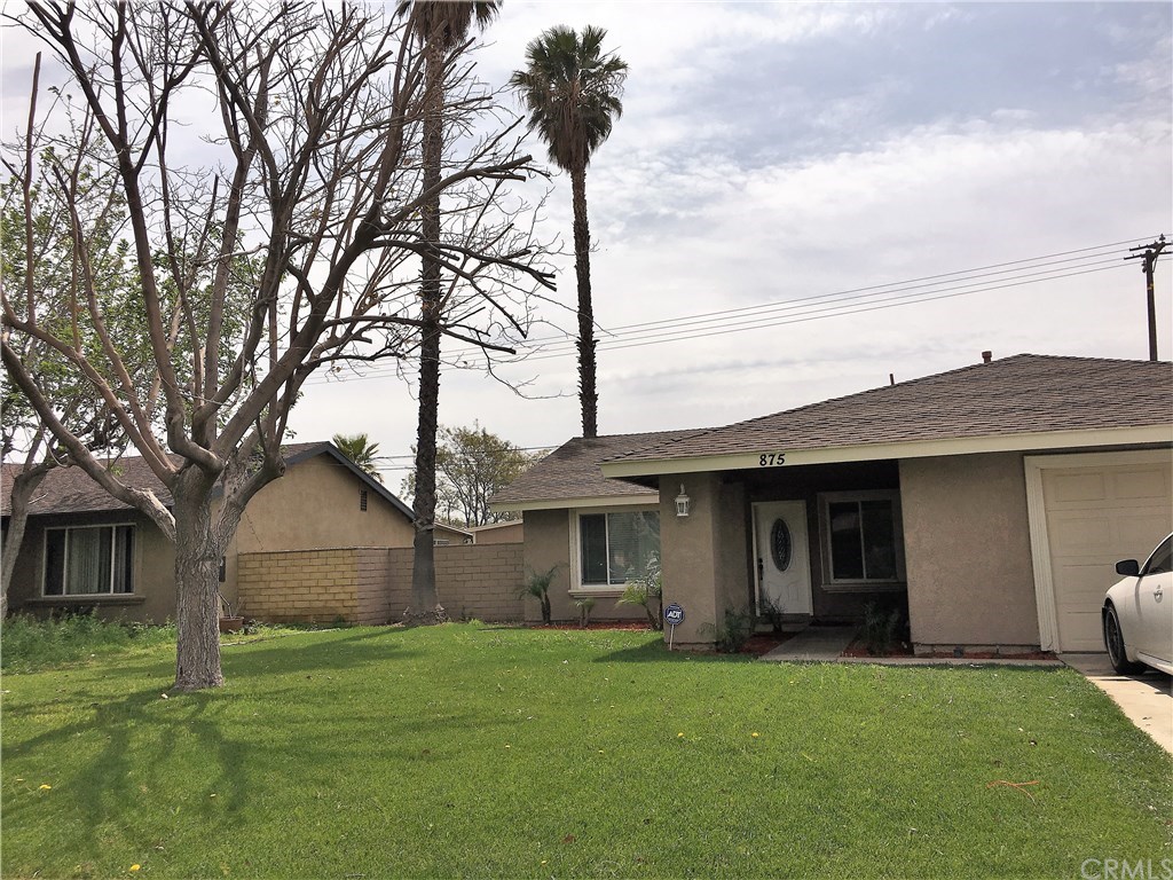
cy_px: 440
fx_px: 983
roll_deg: +1.2
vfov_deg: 48.2
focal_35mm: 29
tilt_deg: +9.0
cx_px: 586
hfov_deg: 61.7
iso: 25
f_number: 2.2
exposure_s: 1/3205
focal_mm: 4.15
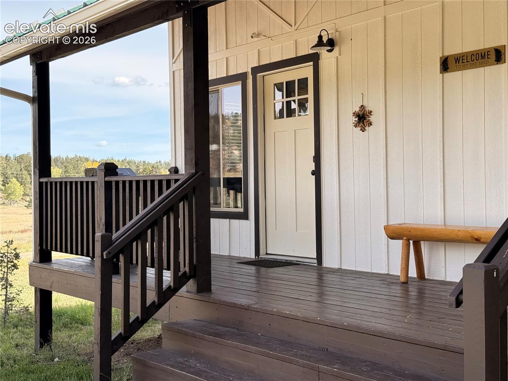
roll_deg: +1.0
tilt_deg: -1.0
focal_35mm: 48
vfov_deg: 30.3
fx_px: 704
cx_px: 254
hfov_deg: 39.7
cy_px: 190
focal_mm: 6.76
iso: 100
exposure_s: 1/1456
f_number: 1.78
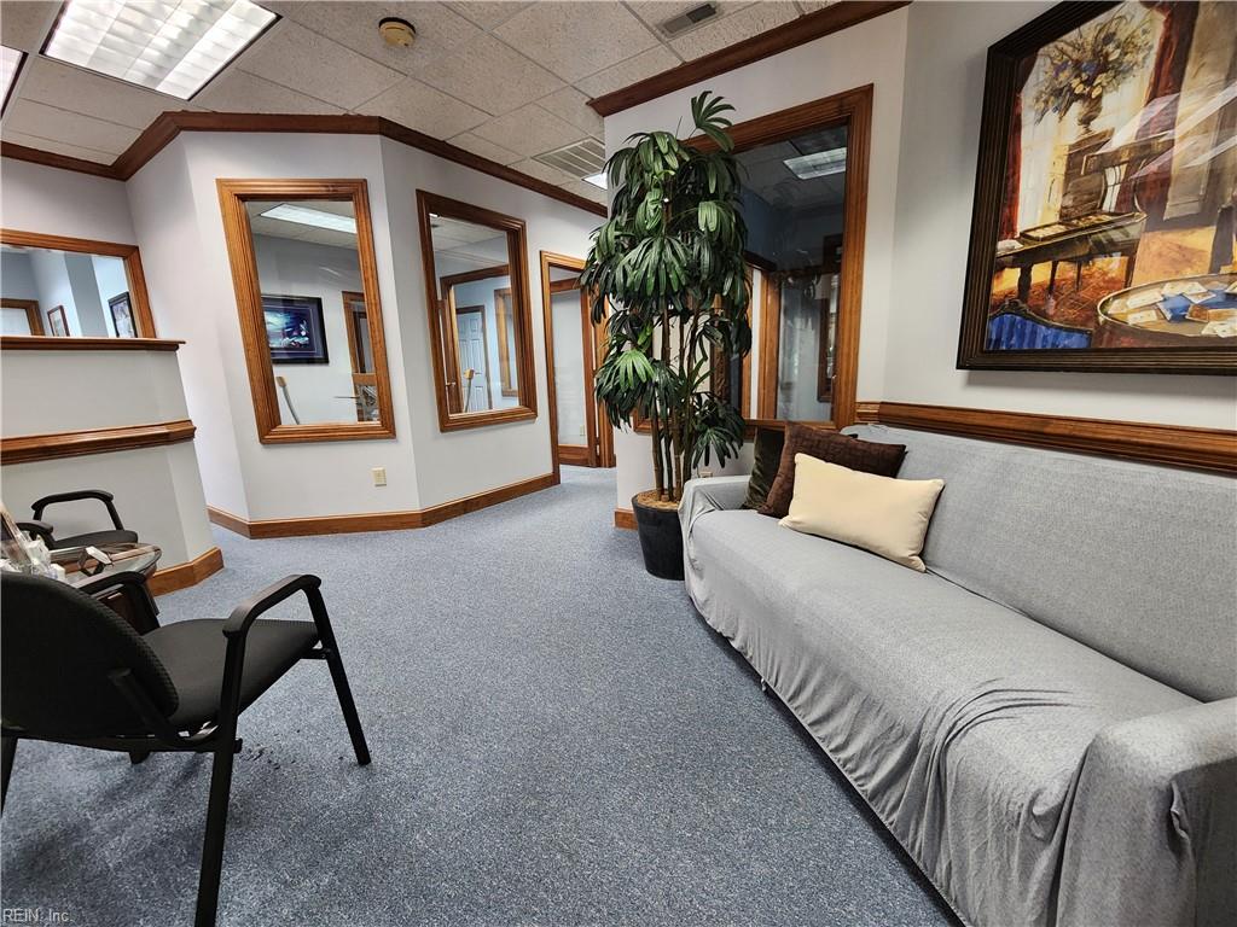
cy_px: 464
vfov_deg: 89.9
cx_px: 618
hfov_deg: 106.2
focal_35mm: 13
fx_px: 465
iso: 320
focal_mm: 2.2
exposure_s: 1/40
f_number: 2.2
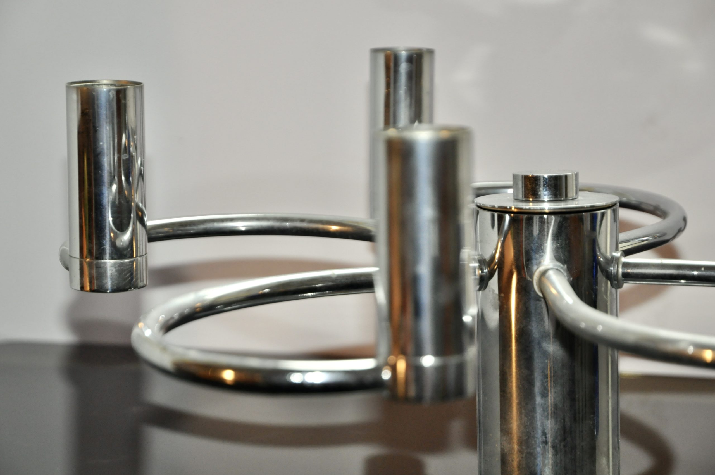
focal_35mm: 93
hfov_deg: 21.9
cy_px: 238
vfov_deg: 14.7
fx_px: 1845
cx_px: 358
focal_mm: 62
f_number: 5.3
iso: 800
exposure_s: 1/60
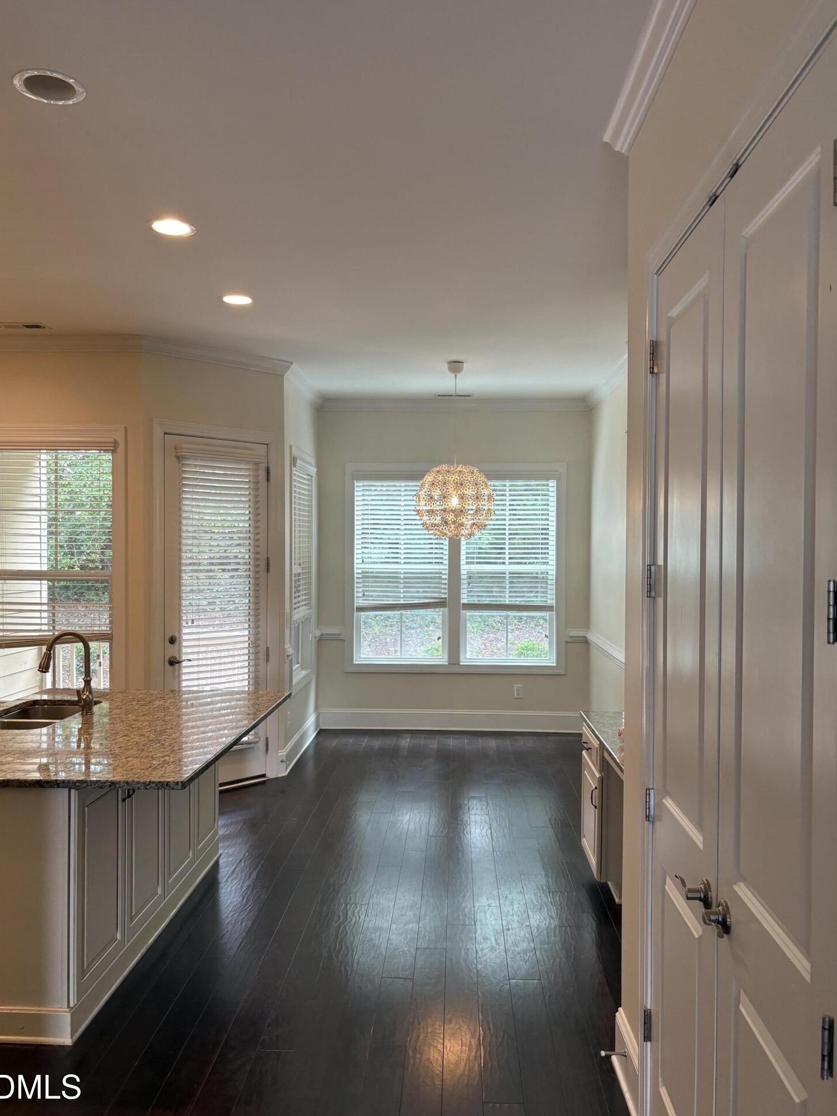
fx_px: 871
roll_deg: -0.4
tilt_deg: -0.5
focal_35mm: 27
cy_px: 561
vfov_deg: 65.3
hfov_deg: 51.3
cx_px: 424
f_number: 1.6
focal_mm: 5.96
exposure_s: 1/60
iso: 125
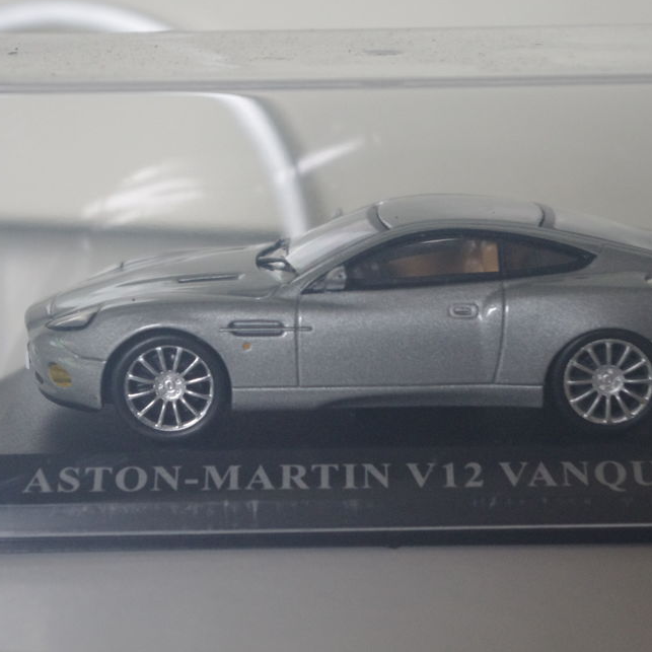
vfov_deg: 17.6
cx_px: 369
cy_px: 324
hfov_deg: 17.6
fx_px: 2110
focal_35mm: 99
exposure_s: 1/13
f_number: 7.1
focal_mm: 50
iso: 2000
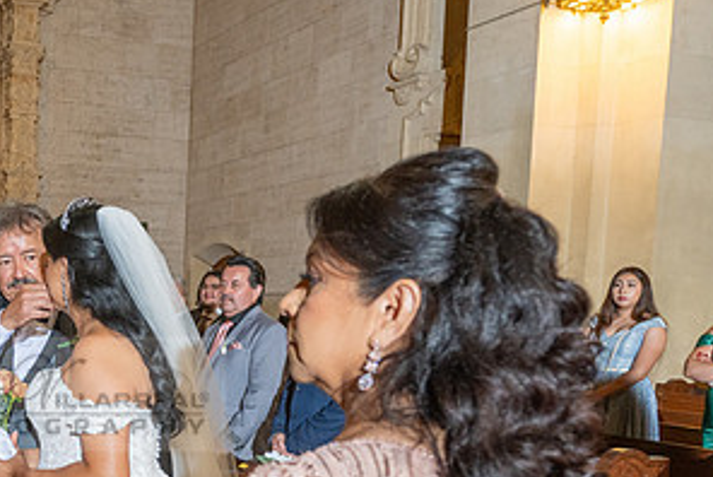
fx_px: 932
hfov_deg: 37.9
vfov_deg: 28.0
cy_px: 394
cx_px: 22
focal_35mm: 47
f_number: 4.5
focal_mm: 24
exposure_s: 1/160
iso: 1000
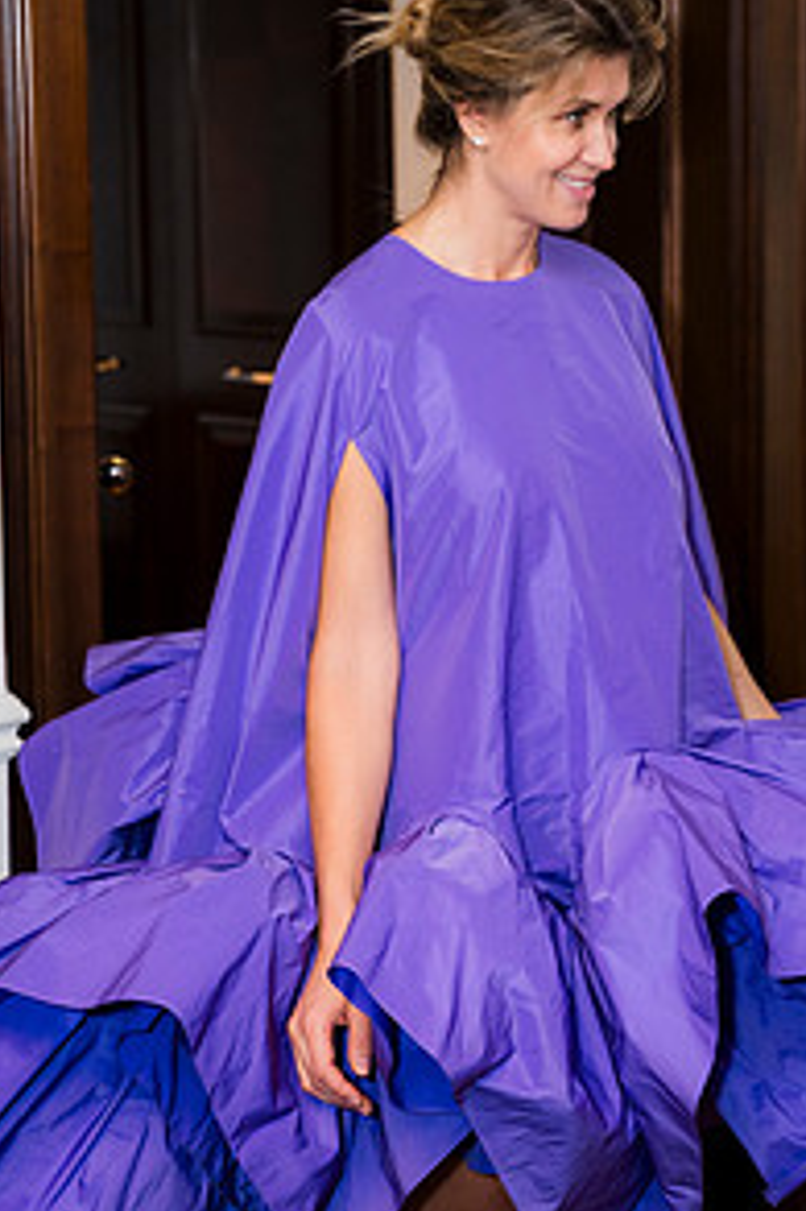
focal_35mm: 80
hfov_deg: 17.0
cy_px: 393
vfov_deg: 25.2
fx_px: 2690
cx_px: 575
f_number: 4.5
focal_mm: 52
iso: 800
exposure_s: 1/100
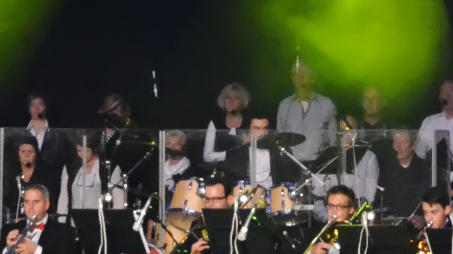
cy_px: 170
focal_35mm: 249
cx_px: 212
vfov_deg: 4.9
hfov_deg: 8.6
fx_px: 2995
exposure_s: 1/80
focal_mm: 35
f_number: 4.5
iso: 2500
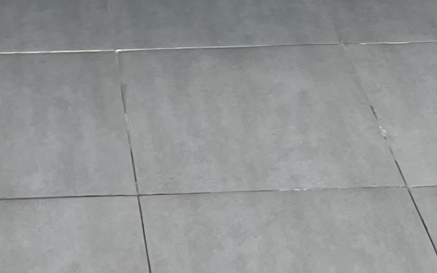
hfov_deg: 17.0
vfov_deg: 9.3
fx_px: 1453
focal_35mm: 122
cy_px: -439
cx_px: 79
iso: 64
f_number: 1.6
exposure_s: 1/121
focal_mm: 4.2
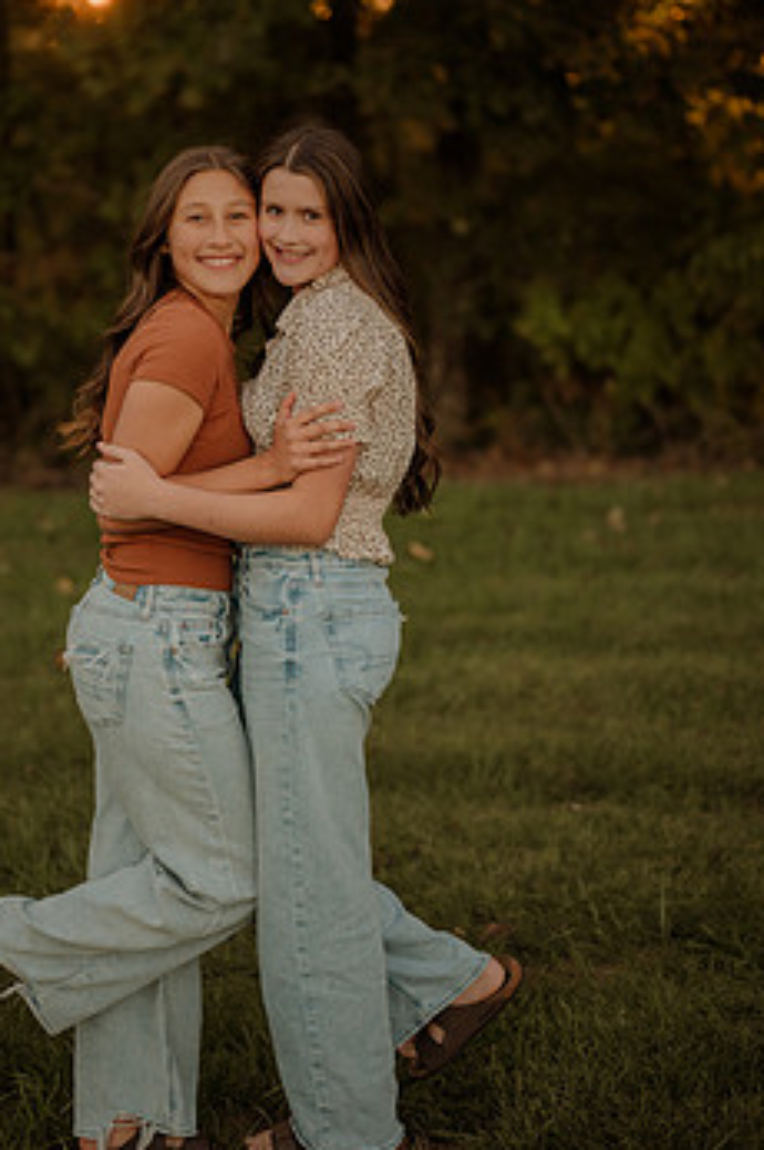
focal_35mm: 65
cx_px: 301
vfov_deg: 30.9
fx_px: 2073
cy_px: 449
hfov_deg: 20.9
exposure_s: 1/640
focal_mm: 50
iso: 250
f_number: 2
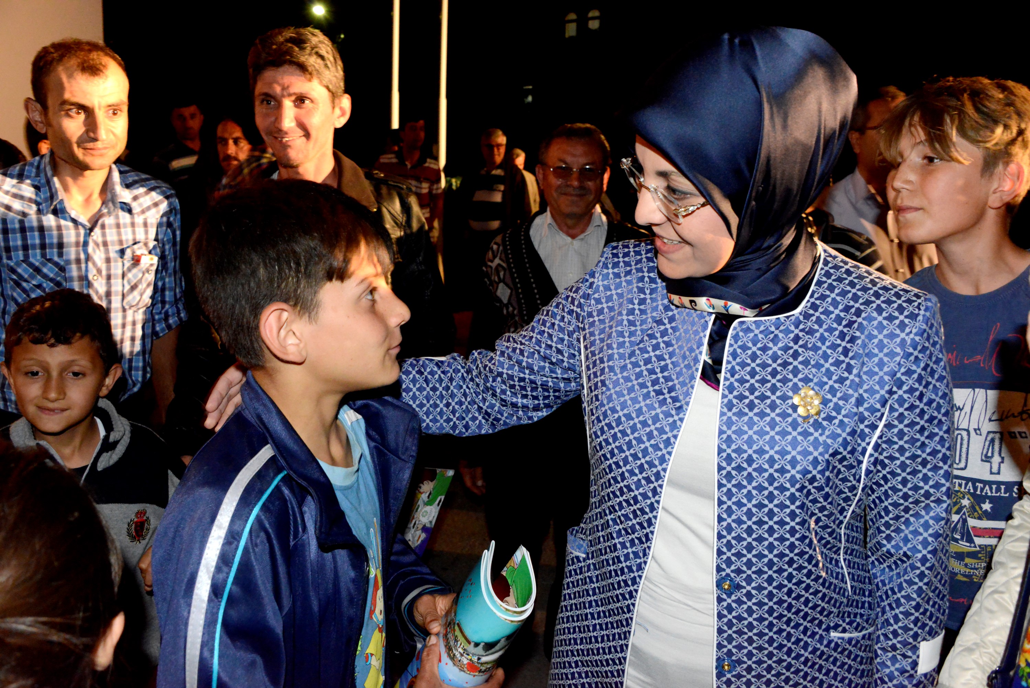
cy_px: 344
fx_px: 801
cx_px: 515
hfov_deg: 65.5
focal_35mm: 28
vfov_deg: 46.4
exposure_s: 1/60
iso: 6400
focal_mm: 28
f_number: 8
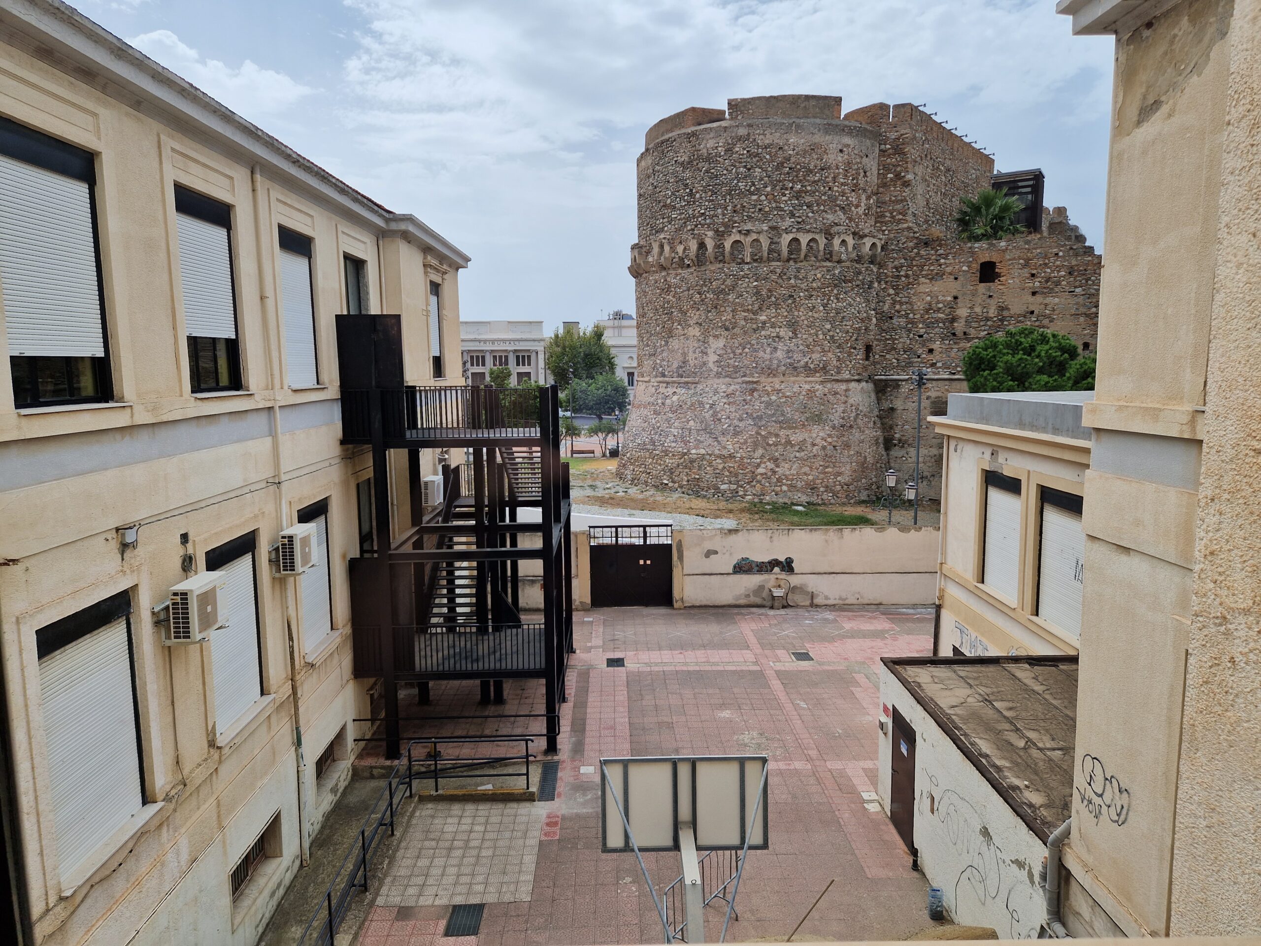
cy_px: 473
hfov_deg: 73.9
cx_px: 630
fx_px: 838
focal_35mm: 23
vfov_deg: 58.9
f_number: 1.8
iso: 50
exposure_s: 1/1832
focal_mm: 5.4
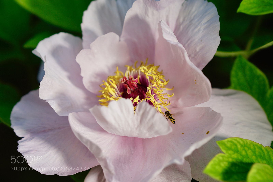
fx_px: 758
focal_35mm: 100
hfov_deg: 20.4
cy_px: 91
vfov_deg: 13.7
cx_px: 136
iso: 125
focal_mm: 100
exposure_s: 1/100
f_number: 5.6
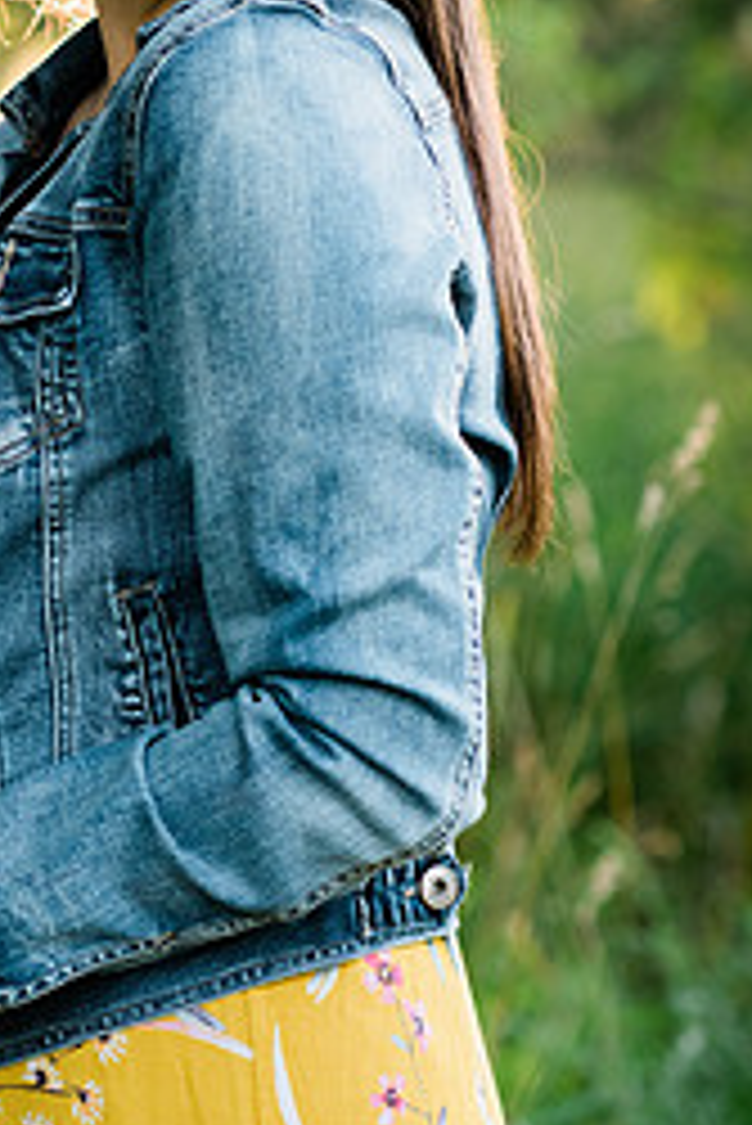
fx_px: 4787
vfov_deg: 13.3
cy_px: 176
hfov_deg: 9.0
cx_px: 131
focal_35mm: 153
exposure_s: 1/640
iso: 1000
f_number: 2.8
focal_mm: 85
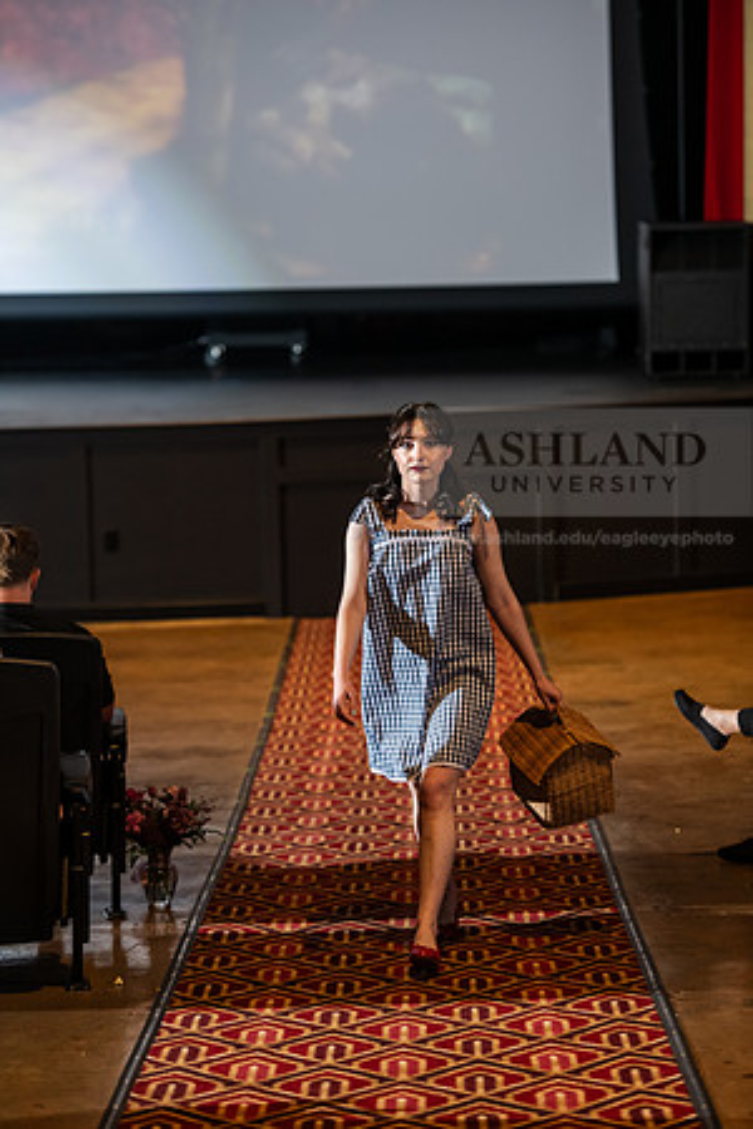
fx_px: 3827
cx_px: 376
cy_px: 564
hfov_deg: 11.2
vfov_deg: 16.8
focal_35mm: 122
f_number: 3.2
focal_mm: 122
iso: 2500
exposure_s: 1/250
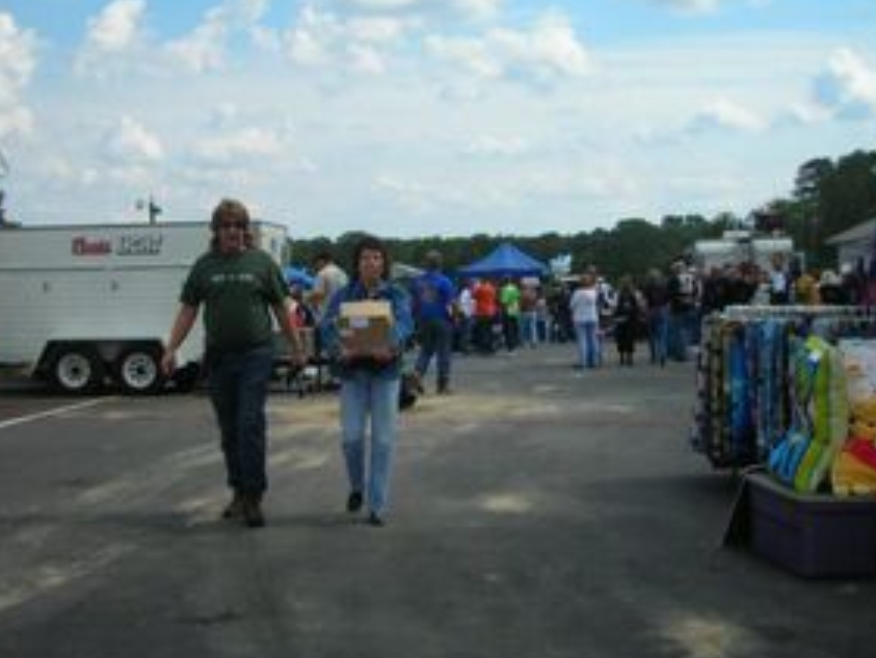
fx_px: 1367
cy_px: 296
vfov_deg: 27.0
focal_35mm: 54
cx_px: 296
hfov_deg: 35.2
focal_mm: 6.3
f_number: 6.4
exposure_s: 1/184
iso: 50
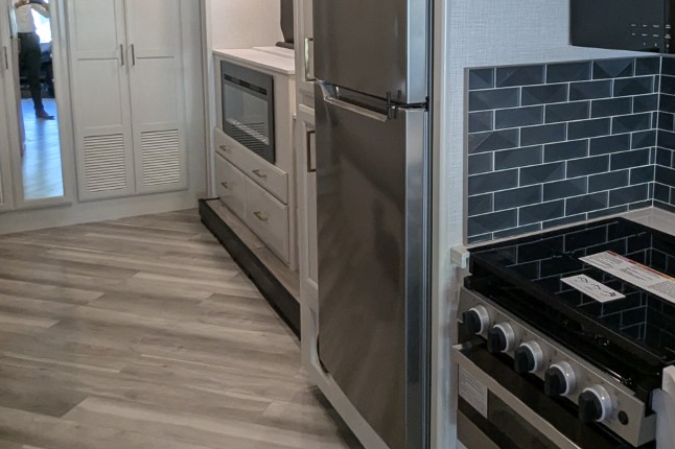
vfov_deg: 35.9
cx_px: 418
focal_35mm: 36
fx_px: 675
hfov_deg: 52.6
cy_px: 108
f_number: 2.2
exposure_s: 1/113
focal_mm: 2.35
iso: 190
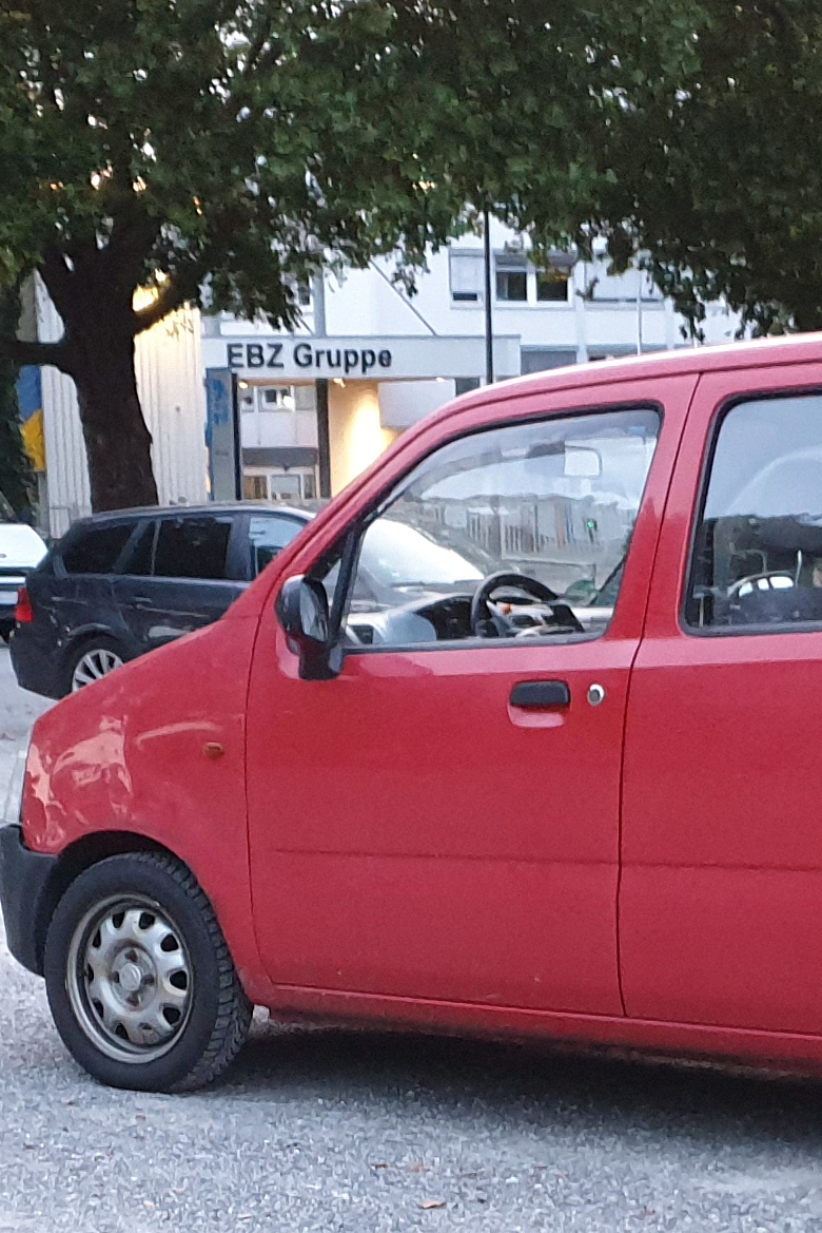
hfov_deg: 33.3
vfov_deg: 51.9
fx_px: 1266
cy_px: 625
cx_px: 802
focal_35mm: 37
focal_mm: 4.3
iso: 250
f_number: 1.5
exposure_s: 1/22
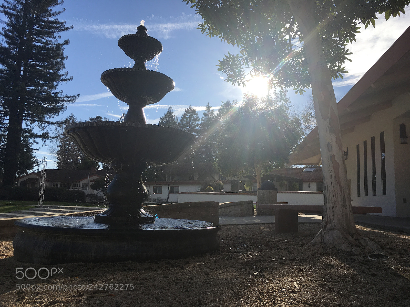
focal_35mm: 29
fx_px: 343
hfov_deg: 61.7
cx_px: 205
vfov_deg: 48.2
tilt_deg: +7.4
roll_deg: -0.1
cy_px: 154
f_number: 2.2
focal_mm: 4.15
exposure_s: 1/2849
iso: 25
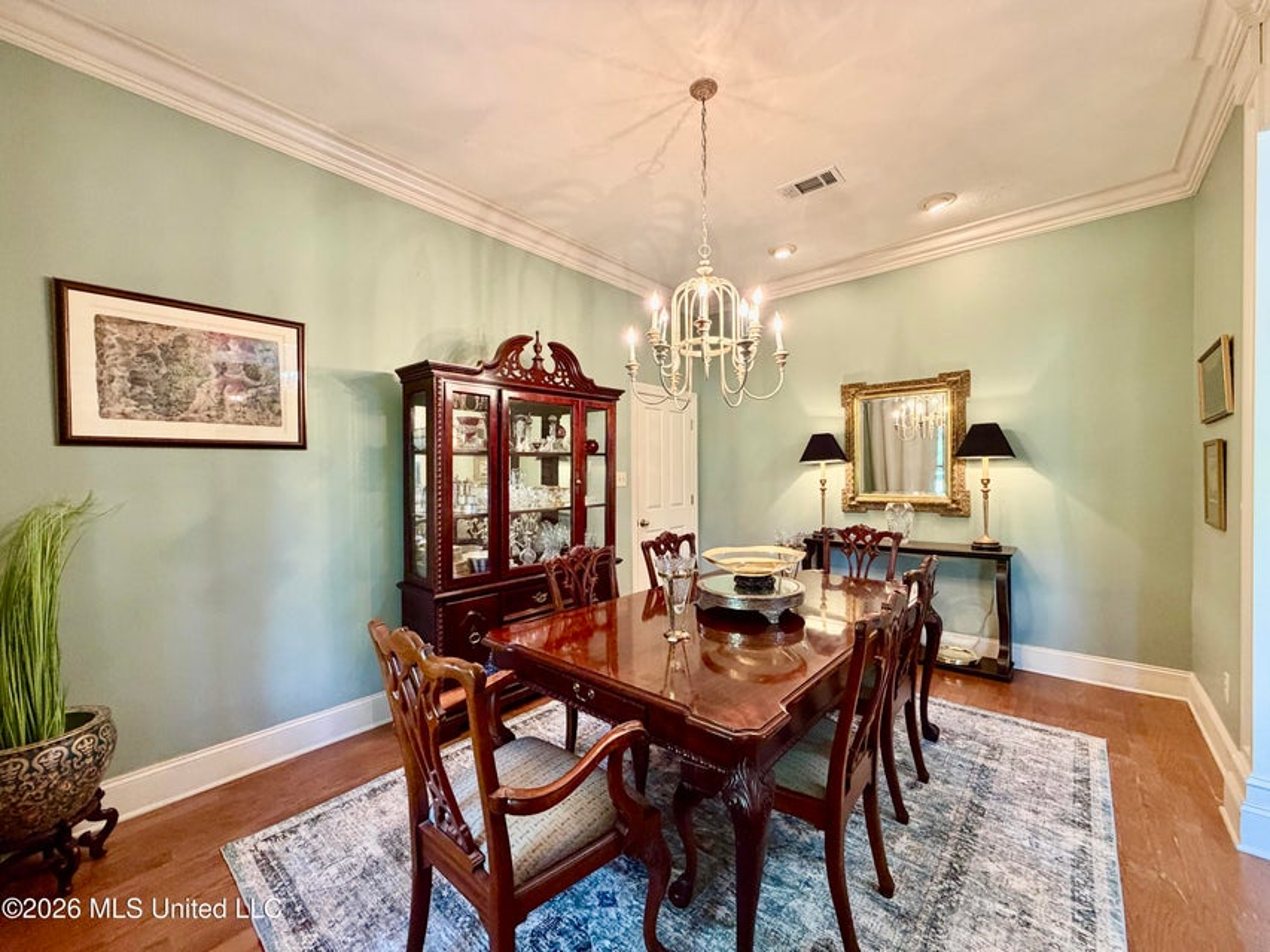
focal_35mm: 14
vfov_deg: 85.7
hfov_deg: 102.1
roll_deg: +0.9
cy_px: 476
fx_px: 514
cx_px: 635
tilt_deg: -0.2
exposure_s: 1/60
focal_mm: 2.22
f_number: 2.2
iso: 400
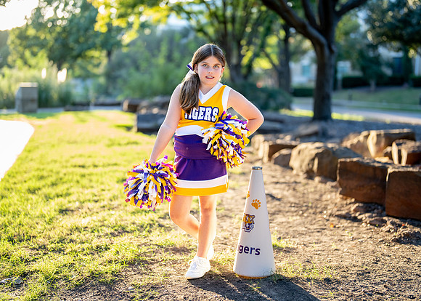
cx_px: 214
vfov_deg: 26.2
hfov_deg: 36.1
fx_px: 645
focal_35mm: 54
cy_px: 150
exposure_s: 1/500
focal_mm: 50
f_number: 1.2
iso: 250
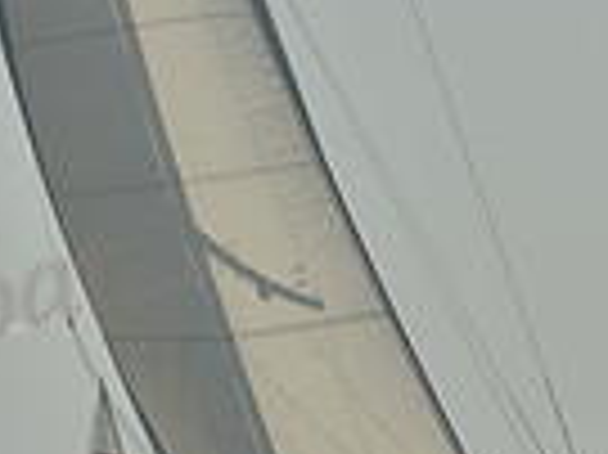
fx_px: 12372
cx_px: 475
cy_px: 27
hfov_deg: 2.8
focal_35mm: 705
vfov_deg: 2.1
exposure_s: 1/1000
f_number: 10
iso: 280
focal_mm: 170
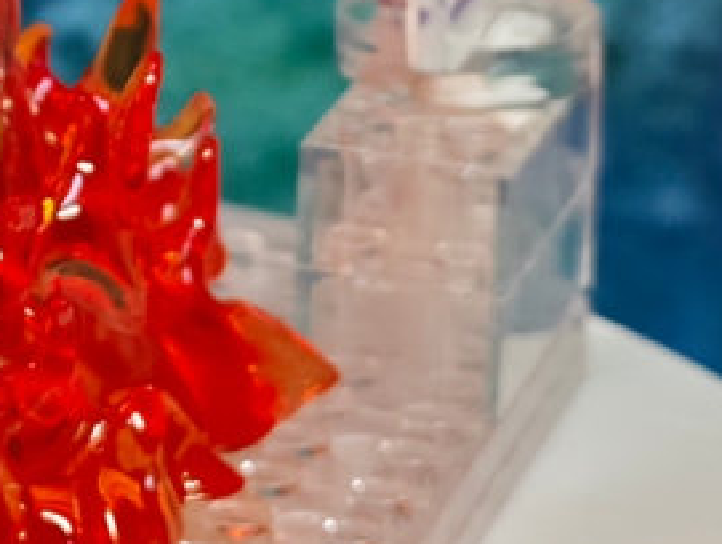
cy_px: -435
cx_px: -466
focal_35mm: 244
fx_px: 5096
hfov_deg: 7.9
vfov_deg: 6.0
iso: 50
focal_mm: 6.62
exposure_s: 1/101
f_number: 1.67
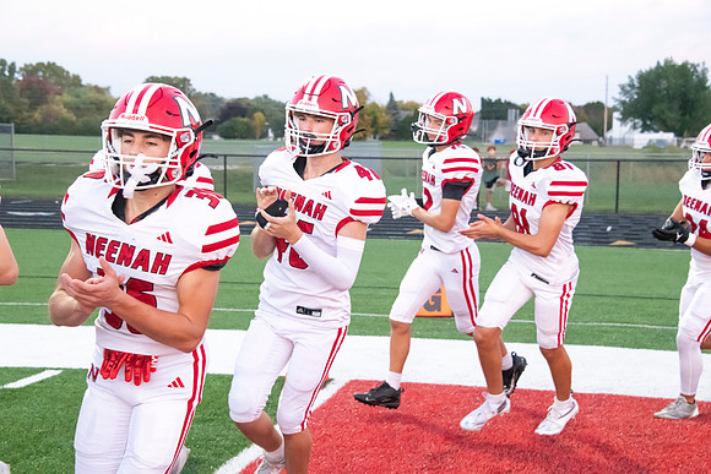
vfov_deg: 20.0
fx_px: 1343
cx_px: 356
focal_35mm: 68
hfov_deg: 29.6
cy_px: 237
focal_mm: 68
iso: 10000
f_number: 7.1
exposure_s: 1/640
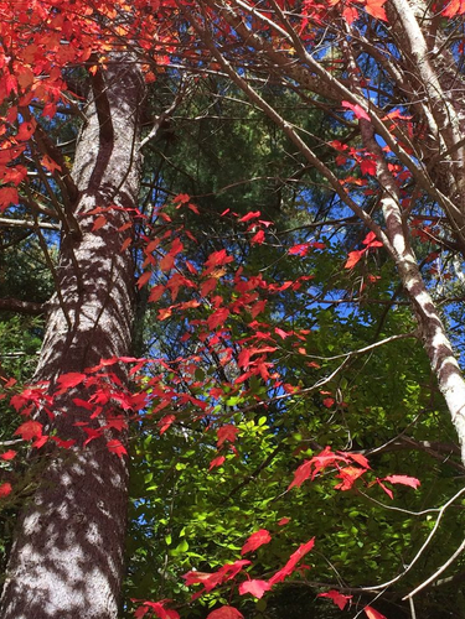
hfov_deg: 25.2
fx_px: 1039
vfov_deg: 33.1
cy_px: 241
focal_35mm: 58
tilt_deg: +55.2
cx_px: 238
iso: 32
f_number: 2.2
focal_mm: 4.15
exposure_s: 1/604
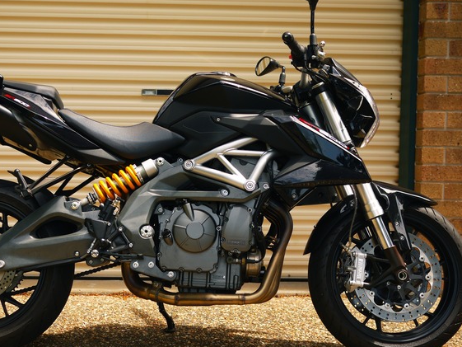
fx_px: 761
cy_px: 195
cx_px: 173
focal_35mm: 57
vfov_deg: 25.6
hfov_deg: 33.6
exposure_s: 1/1600
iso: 100
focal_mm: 20
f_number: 2.2
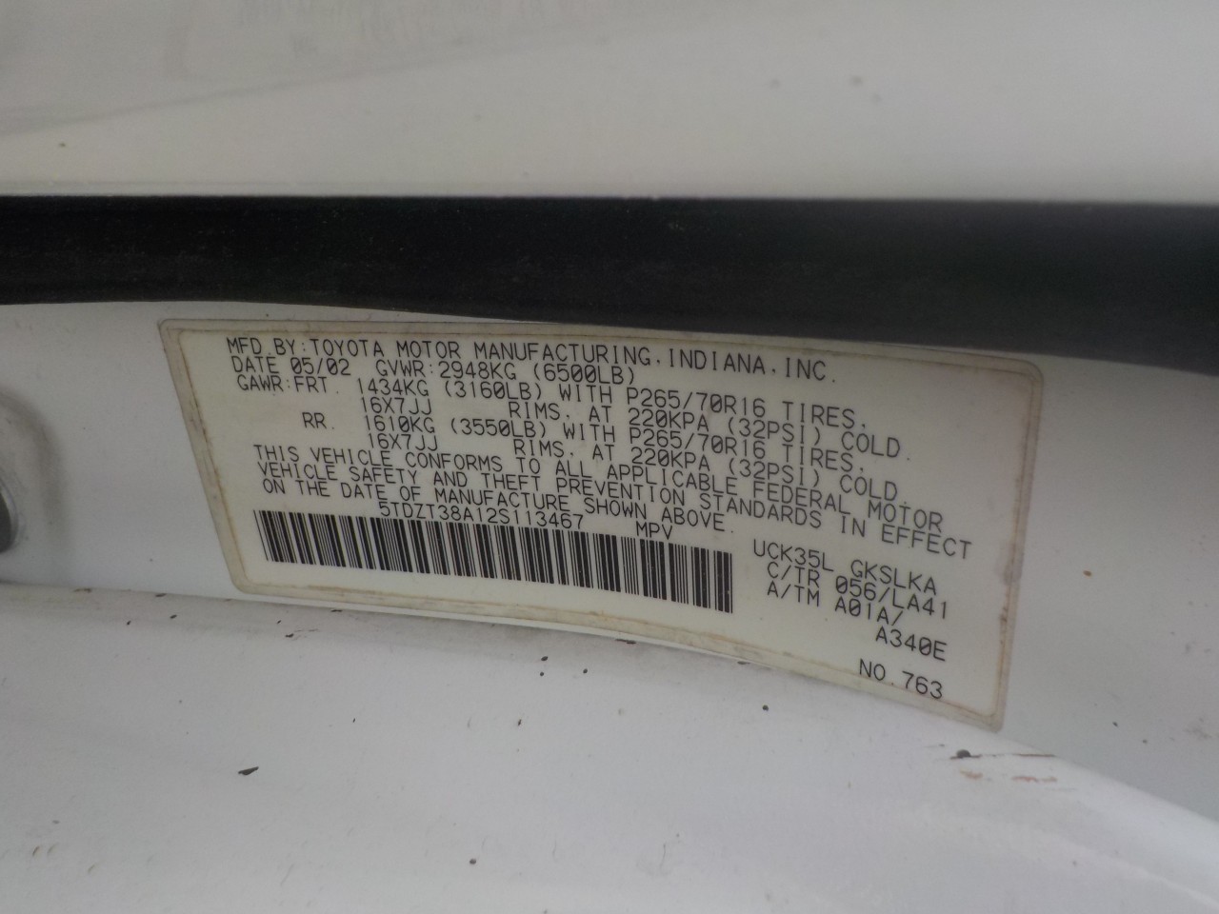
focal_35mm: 30
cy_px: 457
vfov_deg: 46.8
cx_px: 610
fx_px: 1056
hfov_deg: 60.0
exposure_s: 1/100
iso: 125
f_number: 3.3
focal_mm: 4.1
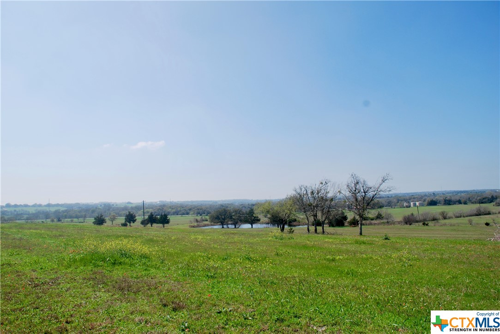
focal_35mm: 27
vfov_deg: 48.0
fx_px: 375
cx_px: 250
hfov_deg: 67.3
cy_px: 167
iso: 100
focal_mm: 18
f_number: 8
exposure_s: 1/250
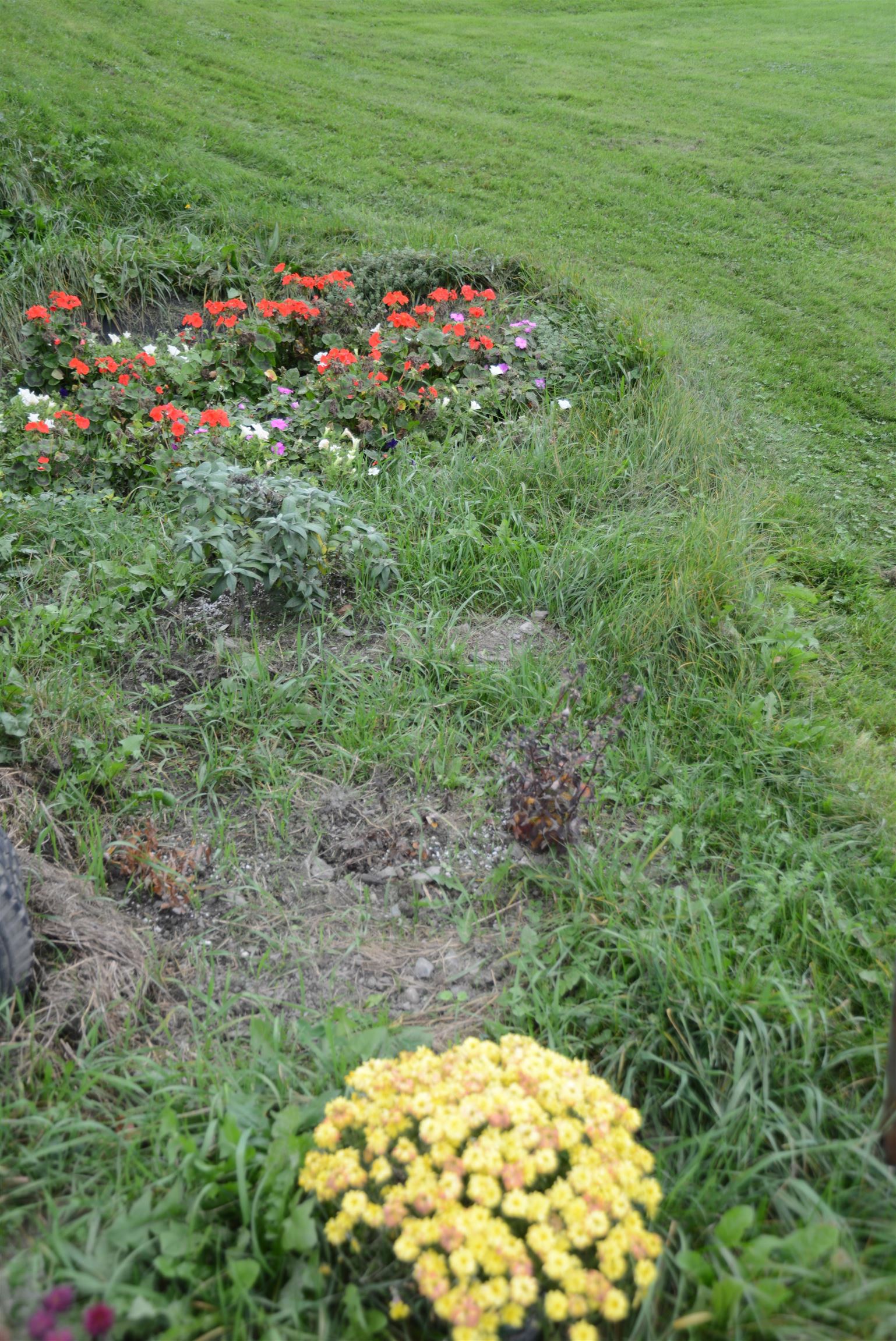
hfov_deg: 37.9
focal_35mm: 35
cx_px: 448
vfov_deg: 54.4
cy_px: 670
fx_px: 1305
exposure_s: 1/80
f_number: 4.5
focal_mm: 35
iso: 125
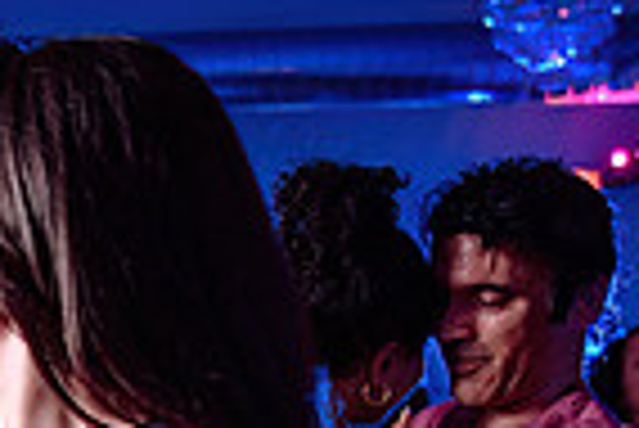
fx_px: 2470
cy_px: 590
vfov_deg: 9.7
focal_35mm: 139
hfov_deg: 14.1
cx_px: -210
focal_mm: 28
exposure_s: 1/80
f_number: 3.2
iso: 800
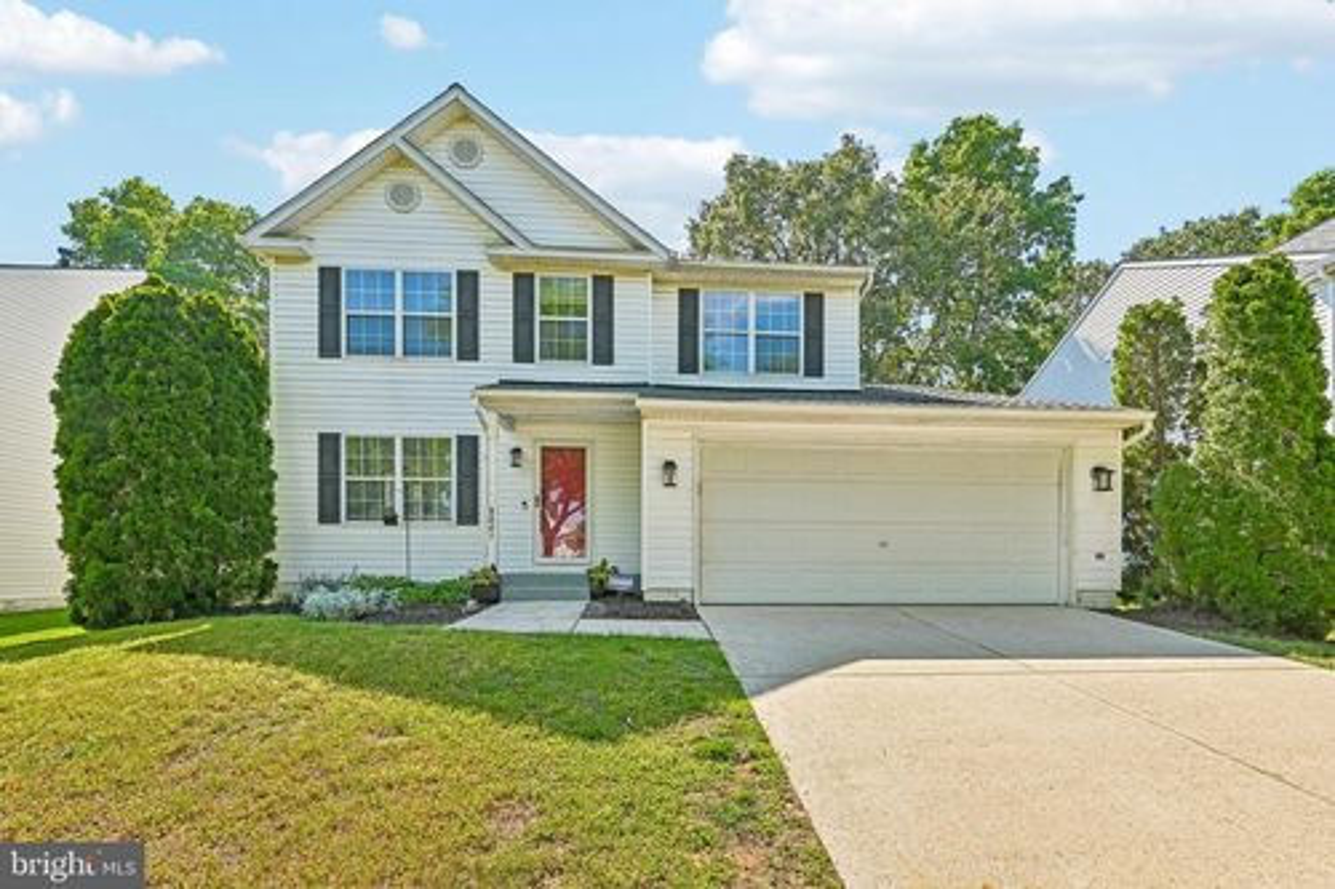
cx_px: 668
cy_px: 444
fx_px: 519
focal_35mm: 14
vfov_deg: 81.2
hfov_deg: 104.3
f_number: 8
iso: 100
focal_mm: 14
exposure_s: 1/160
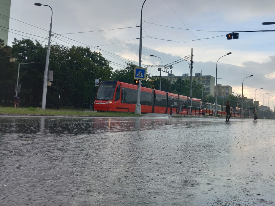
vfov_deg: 40.6
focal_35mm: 35
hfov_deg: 52.1
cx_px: 173
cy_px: 89
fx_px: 278
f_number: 1.8
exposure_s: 1/100
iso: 32
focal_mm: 4
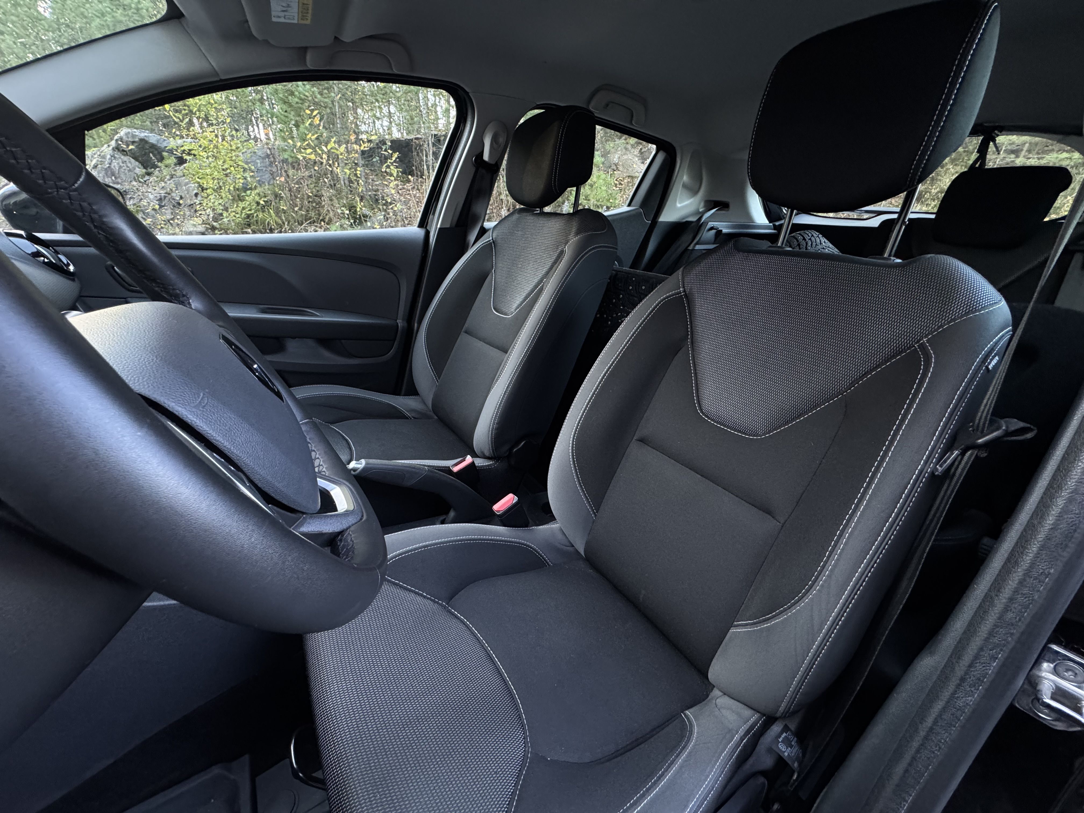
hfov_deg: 102.1
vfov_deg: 85.7
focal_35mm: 14
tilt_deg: -24.1
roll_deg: -2.8
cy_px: 406
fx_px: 438
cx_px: 542
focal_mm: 2.22
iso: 320
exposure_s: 1/76
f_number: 2.2
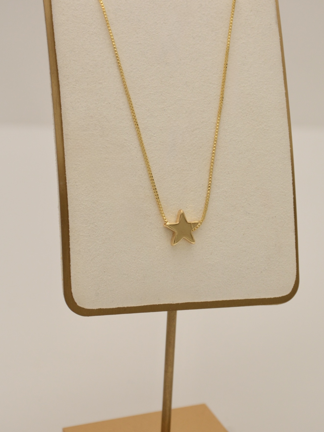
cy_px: 211
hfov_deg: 13.0
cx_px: 162
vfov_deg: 17.3
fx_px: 1423
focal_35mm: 114
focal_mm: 70
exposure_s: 1/1600
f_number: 10
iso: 640
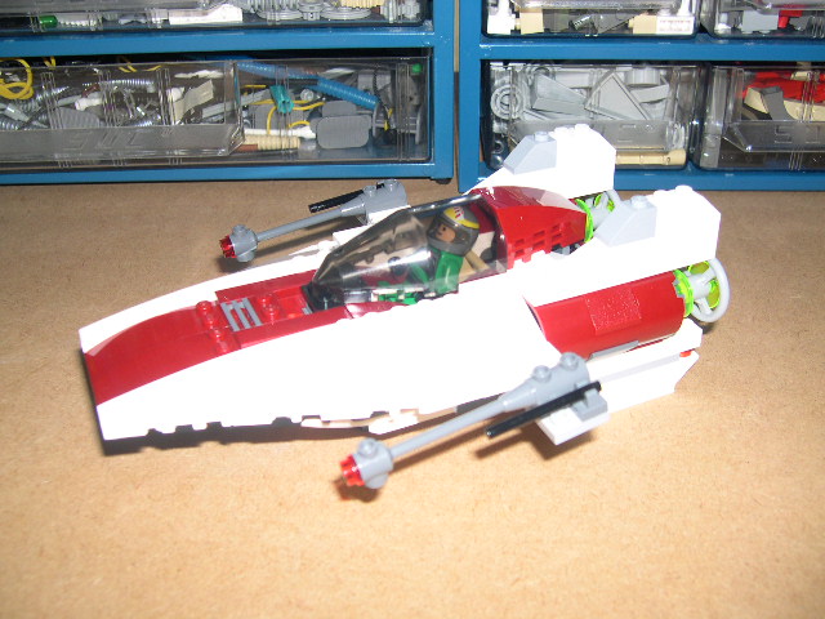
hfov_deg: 49.0
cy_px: 310
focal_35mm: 38
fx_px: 906
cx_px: 412
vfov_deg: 37.7
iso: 100
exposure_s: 1/60
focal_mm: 8
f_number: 2.8
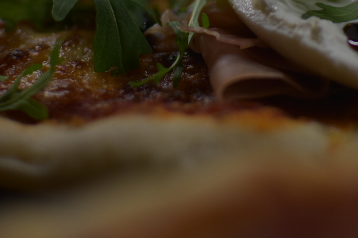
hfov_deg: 19.0
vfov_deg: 12.6
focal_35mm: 107
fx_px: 1064
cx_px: 252
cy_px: -2
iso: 100
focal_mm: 35
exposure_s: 1/125
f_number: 2
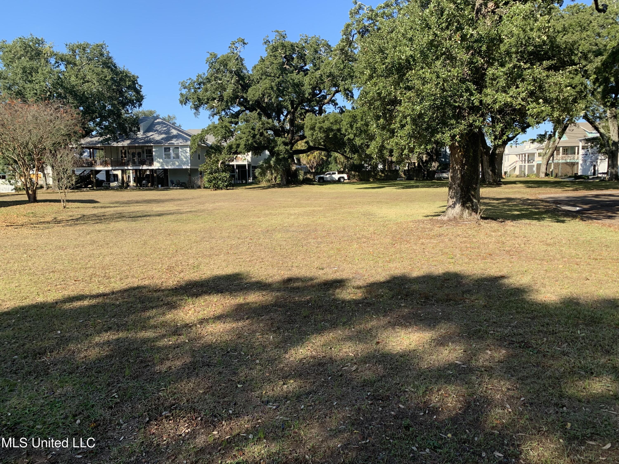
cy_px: 232
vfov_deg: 53.1
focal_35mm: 26
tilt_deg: -4.1
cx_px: 310
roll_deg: +1.1
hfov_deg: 67.3
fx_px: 465
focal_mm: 4.25
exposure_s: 1/928
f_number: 1.8
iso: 25
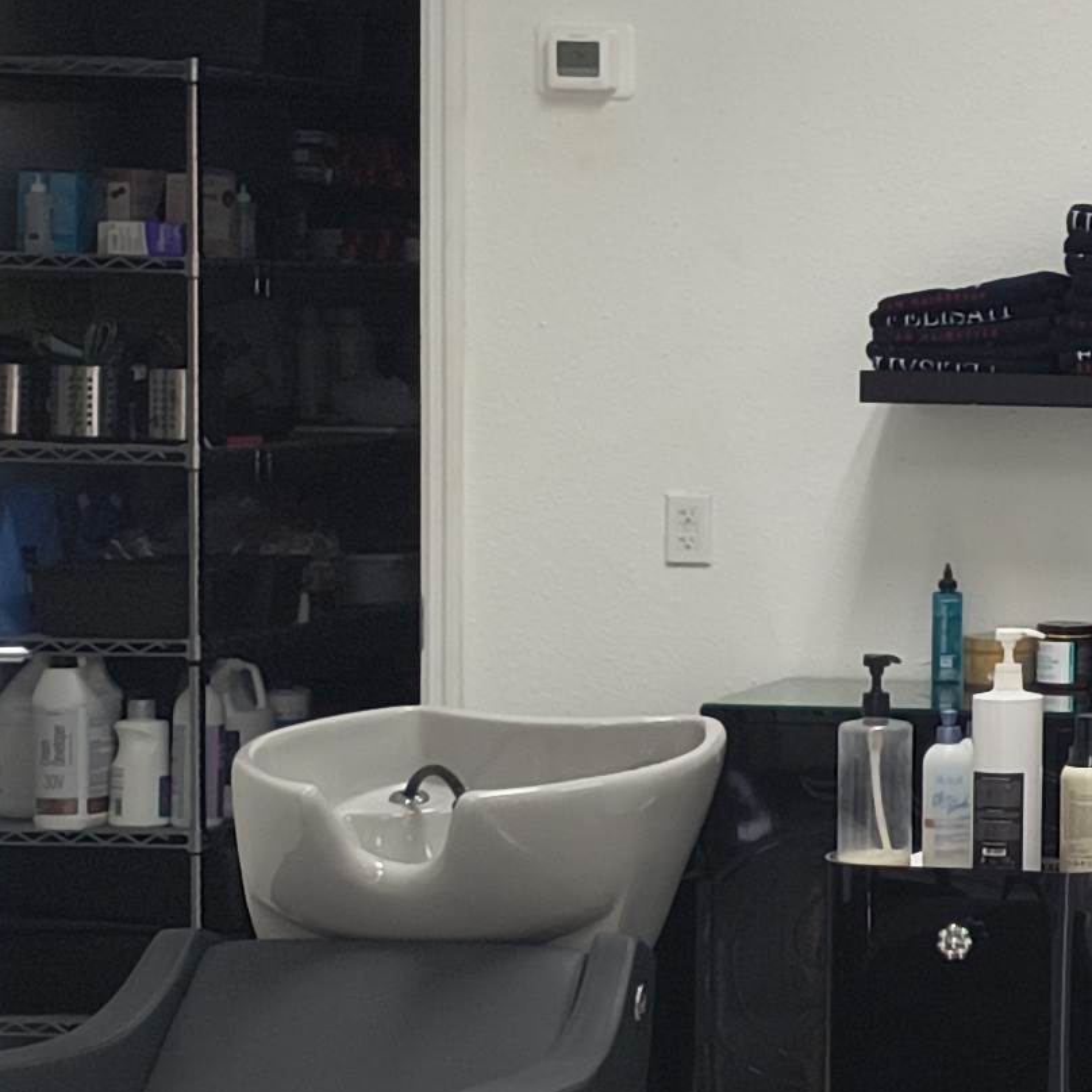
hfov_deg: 13.0
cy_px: 516
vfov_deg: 15.6
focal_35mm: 112
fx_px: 3997
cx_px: 2325
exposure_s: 1/193
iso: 100
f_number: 1.7
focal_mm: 4.68
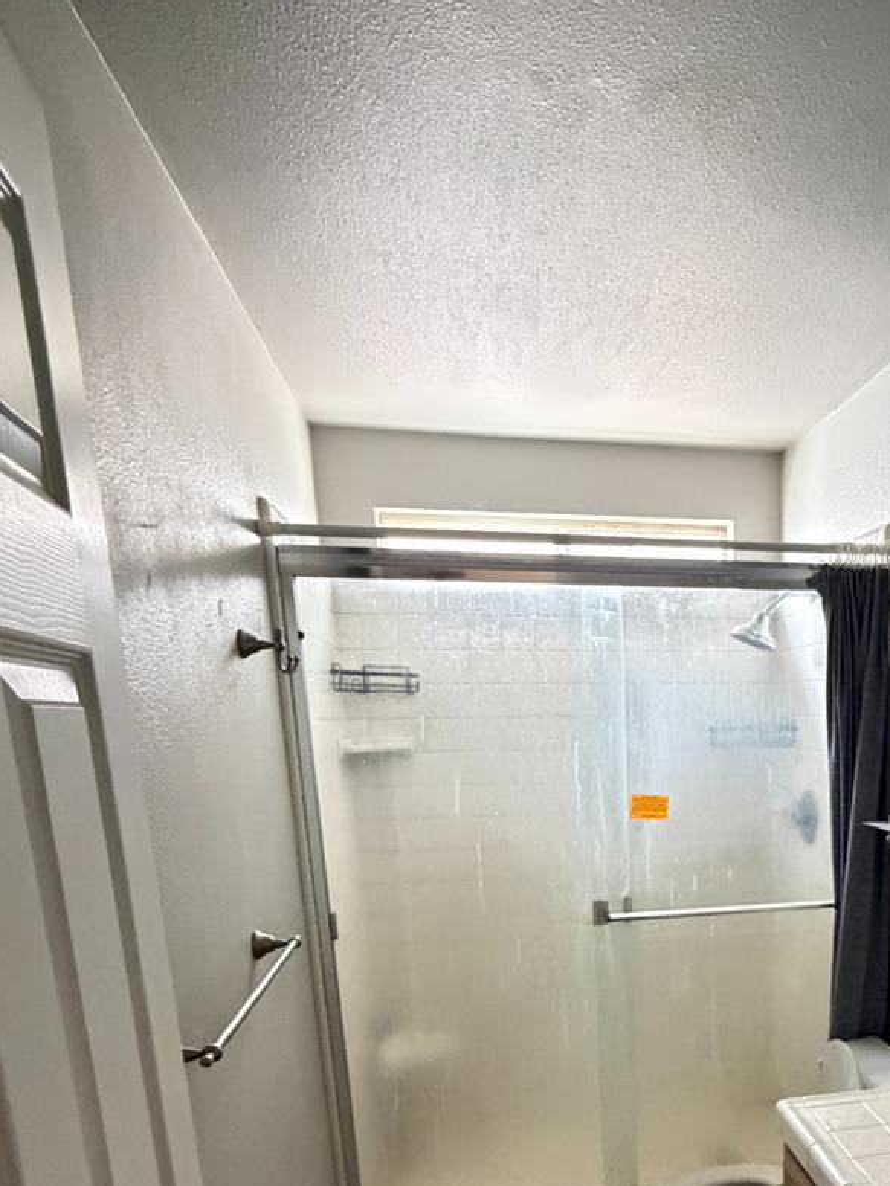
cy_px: 935
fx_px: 925
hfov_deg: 48.5
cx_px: 709
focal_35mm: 27
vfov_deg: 60.5
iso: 1000
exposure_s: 1/60
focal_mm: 2.22
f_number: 2.2
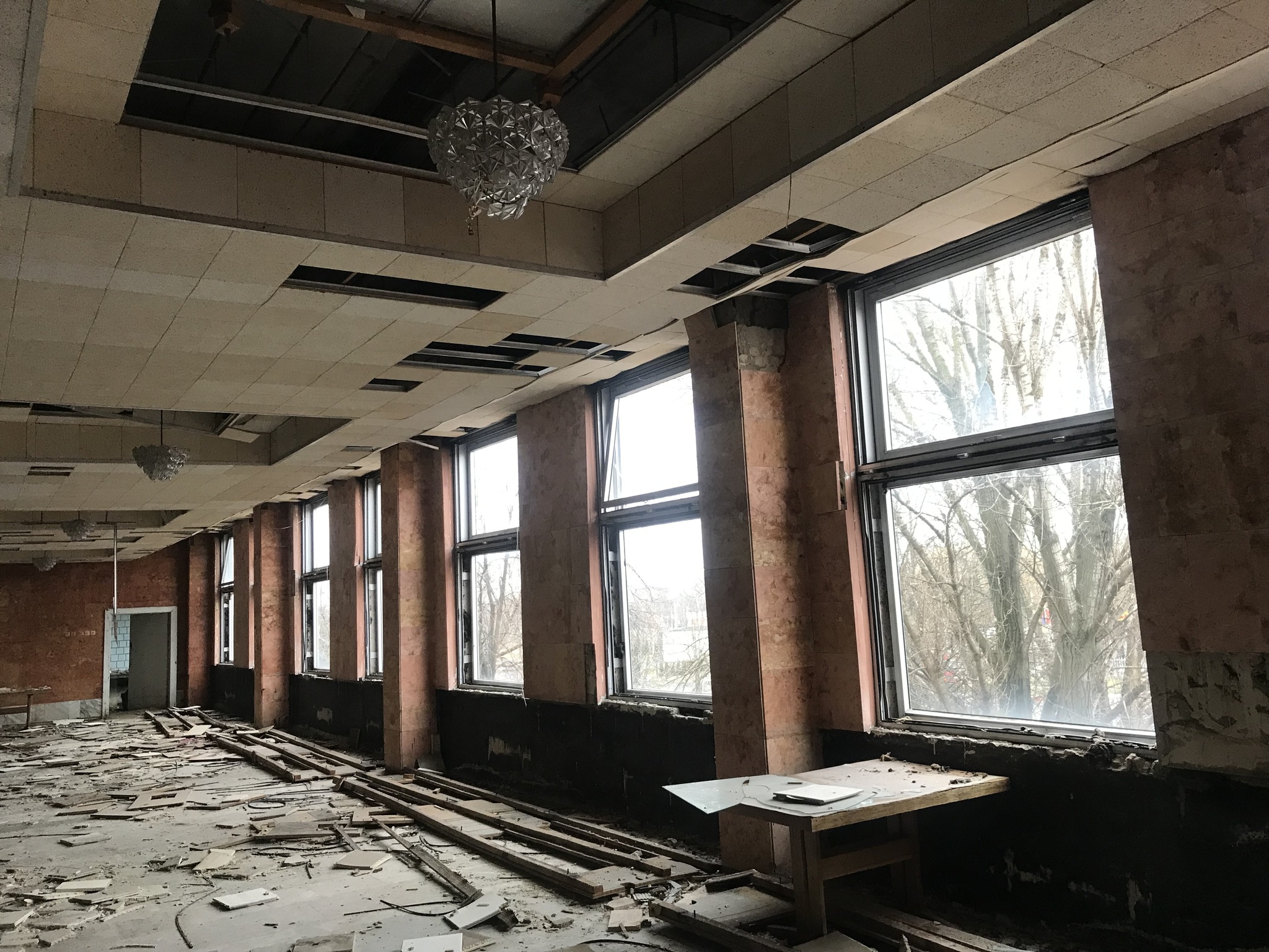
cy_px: 476
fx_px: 1026
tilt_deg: +8.1
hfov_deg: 63.4
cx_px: 634
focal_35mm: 28
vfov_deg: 49.7
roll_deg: +2.8
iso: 32
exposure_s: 1/33
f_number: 1.8
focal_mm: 3.99
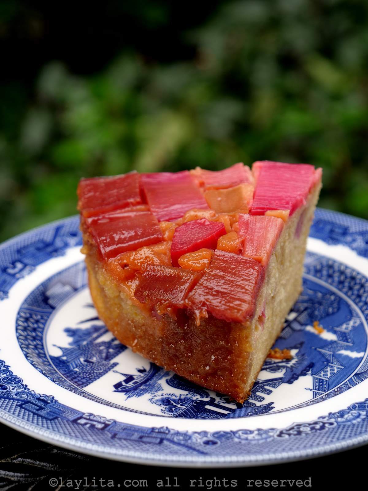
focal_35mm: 80
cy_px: 246
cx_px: 184
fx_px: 1134
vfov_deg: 24.4
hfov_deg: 18.4
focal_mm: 40
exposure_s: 1/250
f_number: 4.5
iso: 200
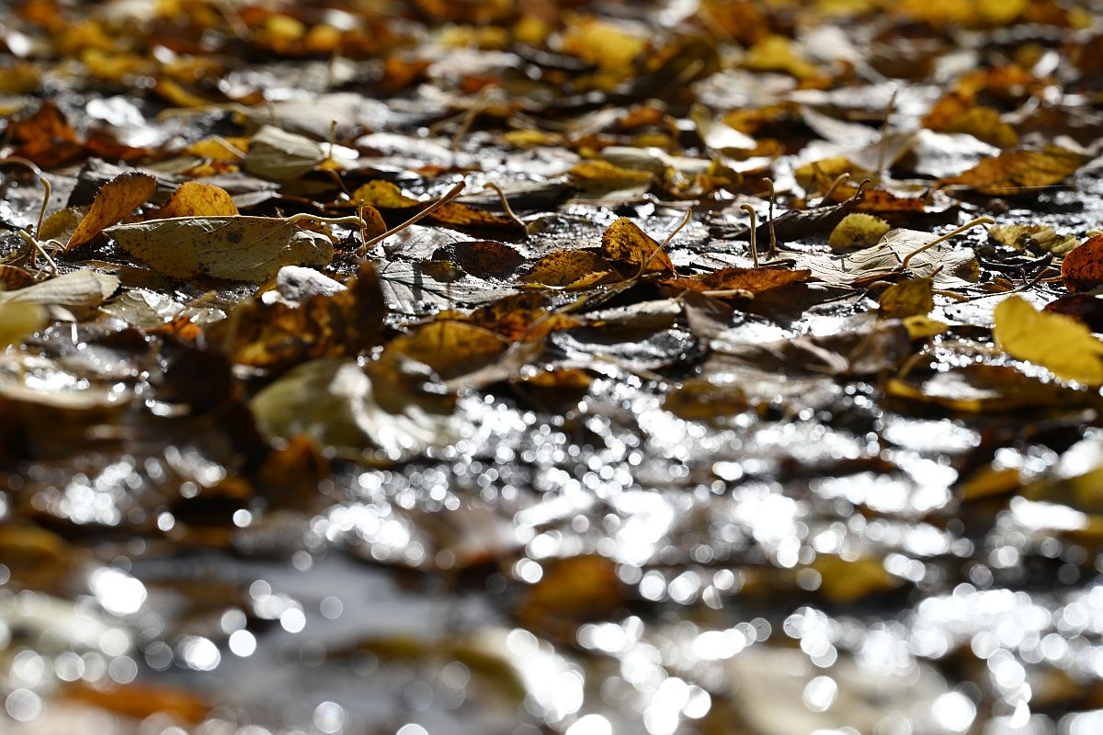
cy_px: 368
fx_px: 3217
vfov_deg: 13.0
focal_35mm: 105
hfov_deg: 19.5
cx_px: 552
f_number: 8
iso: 100
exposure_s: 1/500
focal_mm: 105
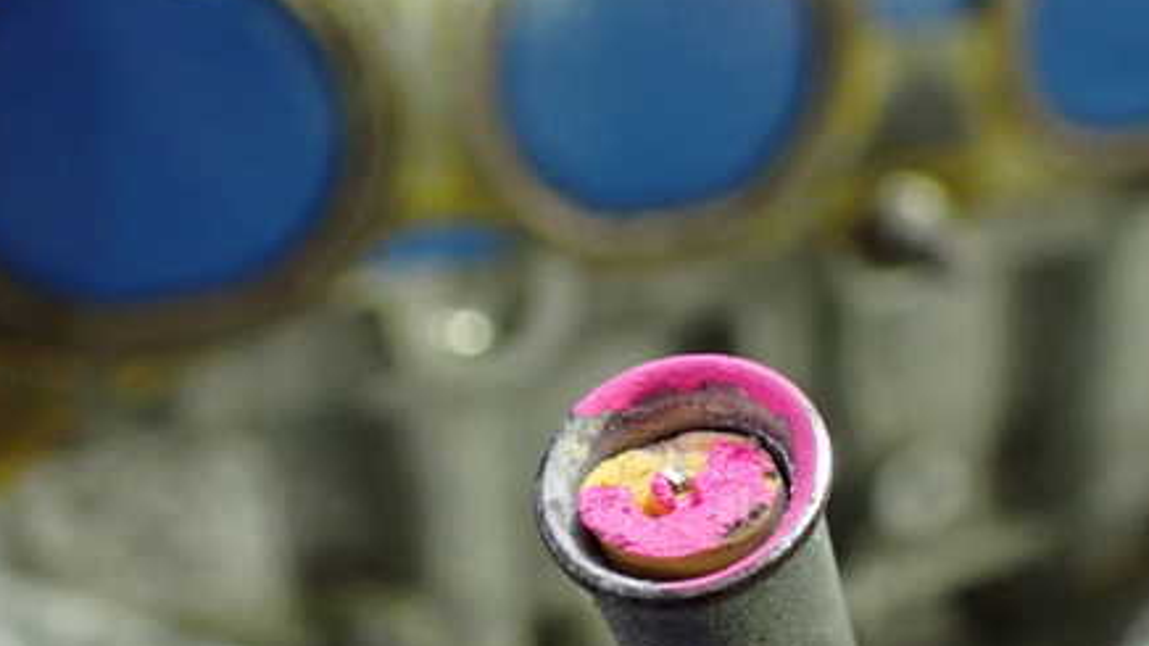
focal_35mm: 45
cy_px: 517
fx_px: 1371
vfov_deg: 26.0
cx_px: 675
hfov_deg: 45.3
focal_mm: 5.4
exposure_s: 1/30
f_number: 2.3
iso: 800
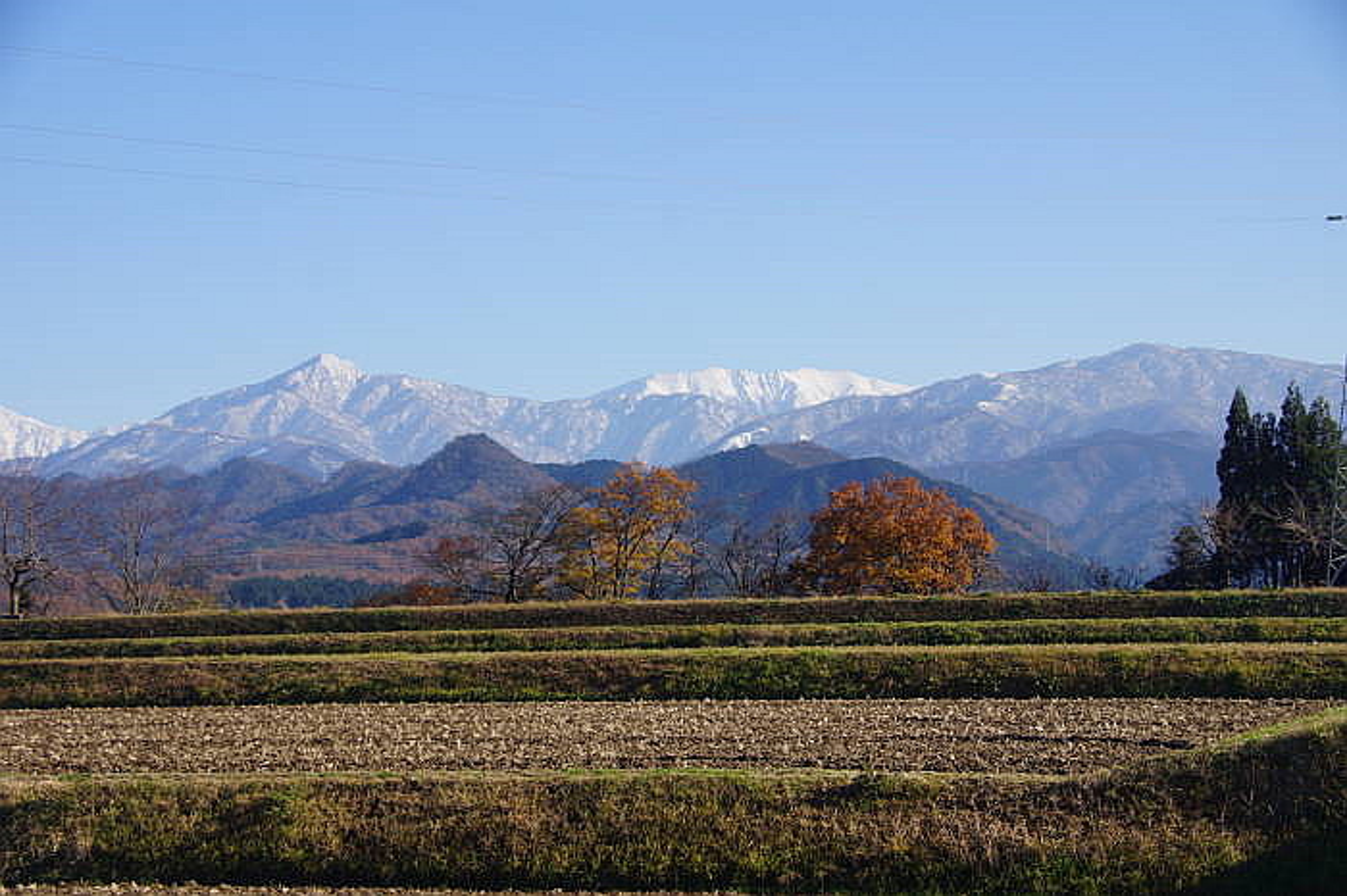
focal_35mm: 60
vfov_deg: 22.6
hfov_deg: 33.4
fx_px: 2244
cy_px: 448
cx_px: 674
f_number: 7.1
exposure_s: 1/160
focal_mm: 40
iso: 100
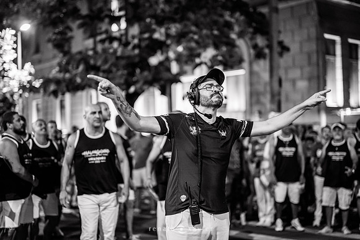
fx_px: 500
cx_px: 180
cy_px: 120
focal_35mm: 50
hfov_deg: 39.6
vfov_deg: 27.0
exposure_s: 1/320
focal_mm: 50
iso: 2000
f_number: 1.2
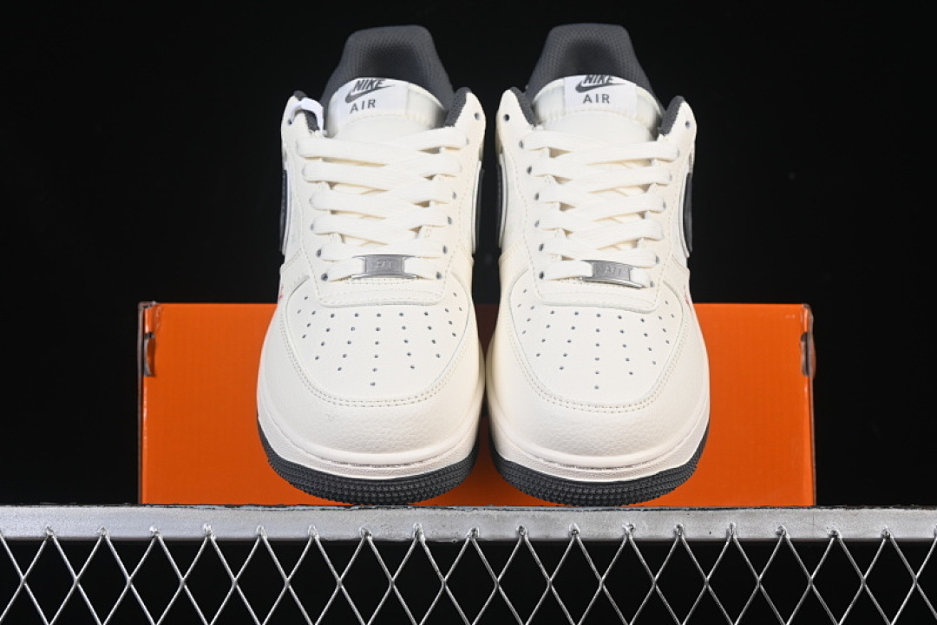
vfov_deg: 18.2
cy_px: 312
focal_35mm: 75
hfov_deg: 27.0
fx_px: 1952
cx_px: 468
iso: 160
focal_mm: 50
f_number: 8
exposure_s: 1/80
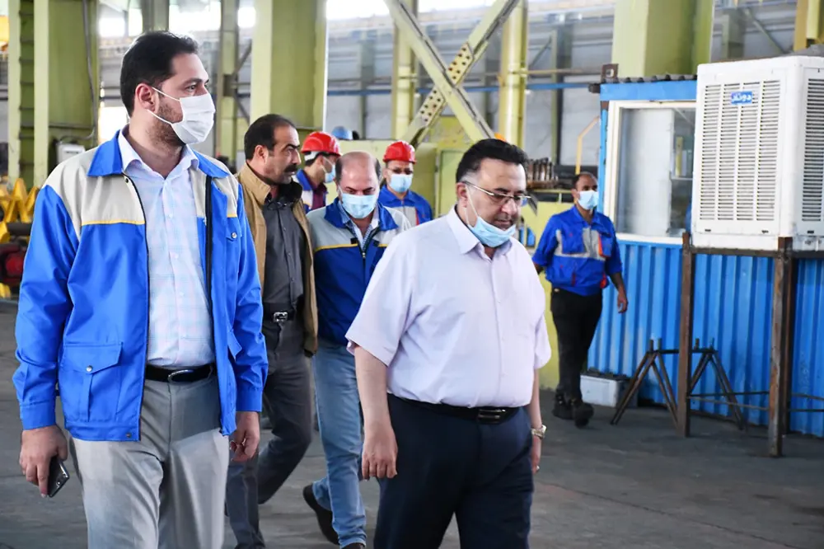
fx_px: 1922
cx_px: 412
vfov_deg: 16.3
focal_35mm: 84
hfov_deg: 24.2
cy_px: 274
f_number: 4.8
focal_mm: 56
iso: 3200
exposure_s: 1/100
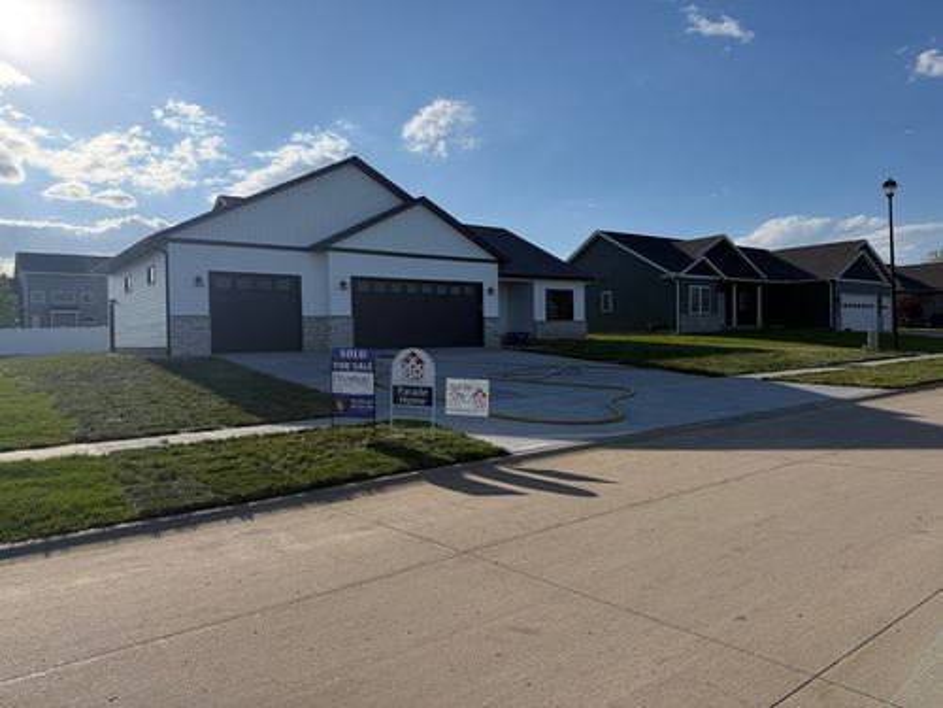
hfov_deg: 71.6
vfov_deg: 56.8
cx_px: 472
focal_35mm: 24
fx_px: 654
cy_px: 354
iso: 100
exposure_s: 1/9091
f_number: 1.78
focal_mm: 6.76
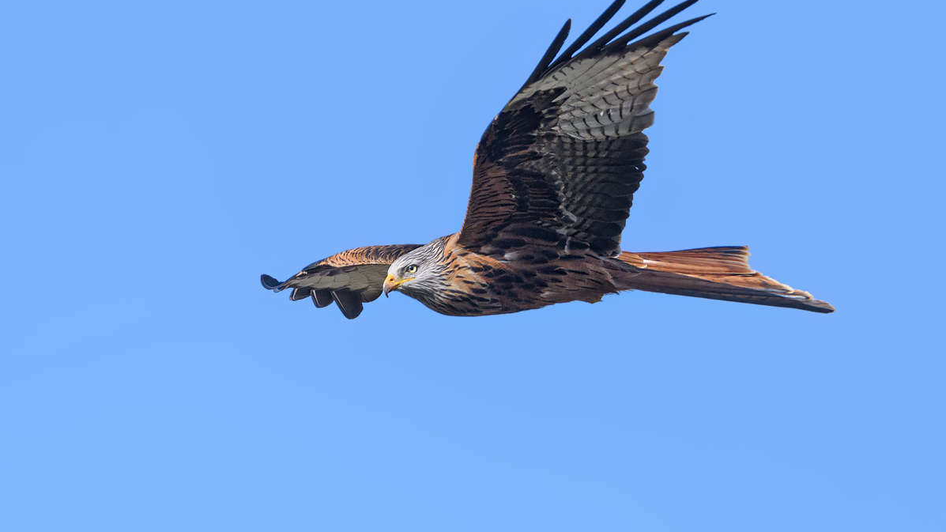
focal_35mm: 945
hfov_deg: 2.3
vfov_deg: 1.3
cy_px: 260
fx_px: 23702
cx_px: 473
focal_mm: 600
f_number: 7.1
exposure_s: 1/2000
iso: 400
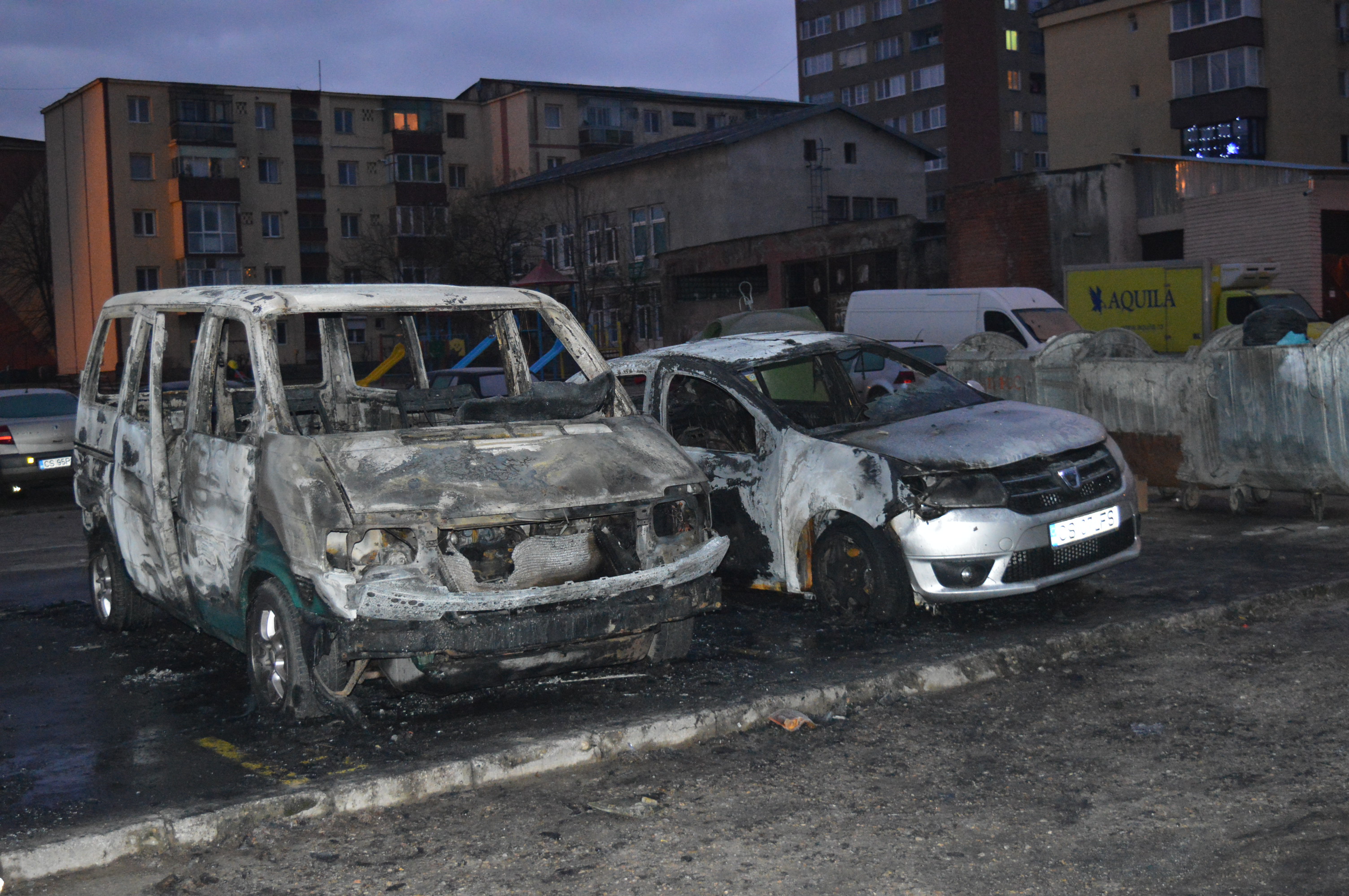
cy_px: 448
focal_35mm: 45
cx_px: 674
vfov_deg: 29.8
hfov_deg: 43.6
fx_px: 1685
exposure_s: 1/60
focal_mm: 30
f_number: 4.2
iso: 3200
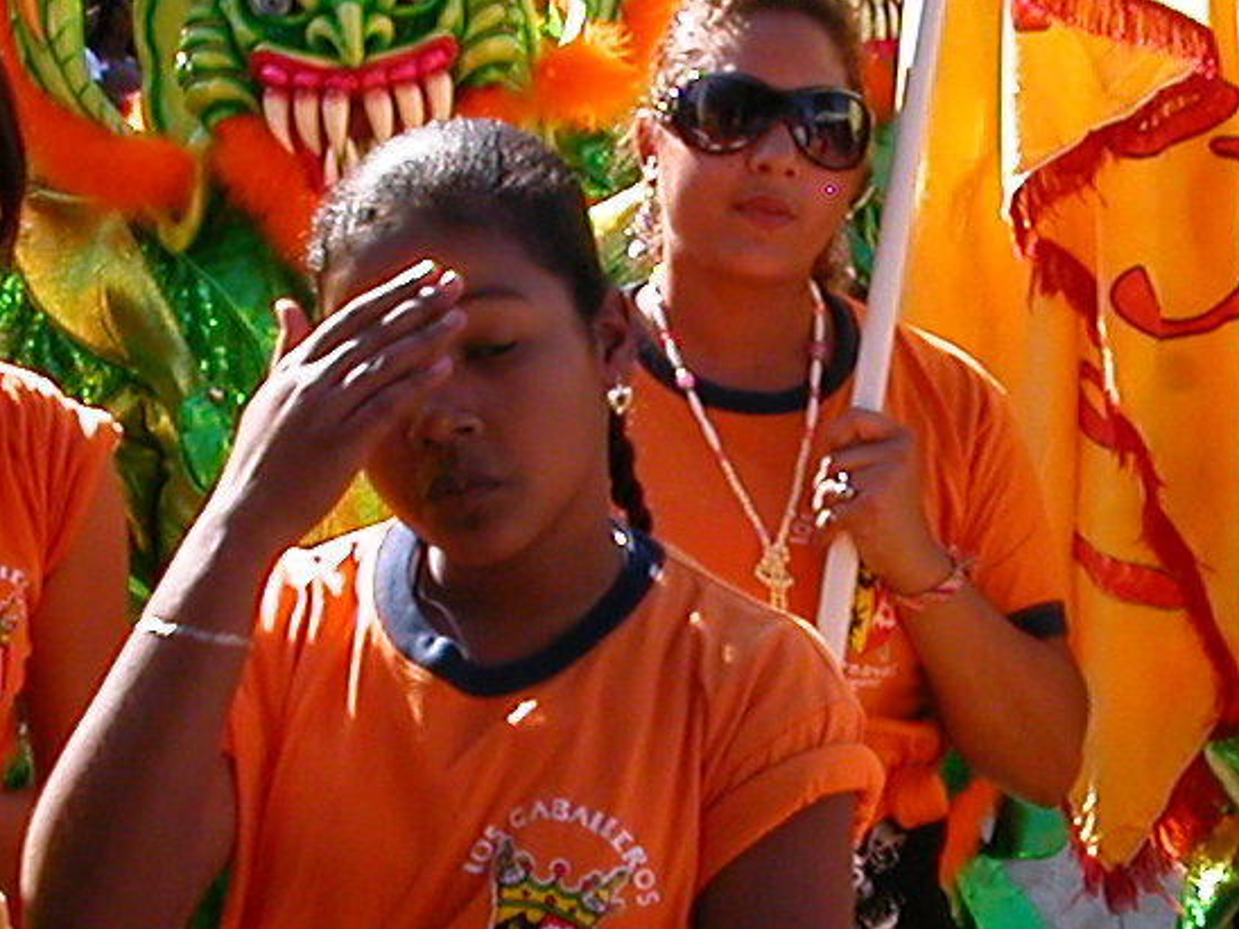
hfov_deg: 18.2
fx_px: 3866
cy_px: 678
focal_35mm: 108
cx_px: 613
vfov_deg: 13.7
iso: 100
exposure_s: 1/210
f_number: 4.5
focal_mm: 5.6
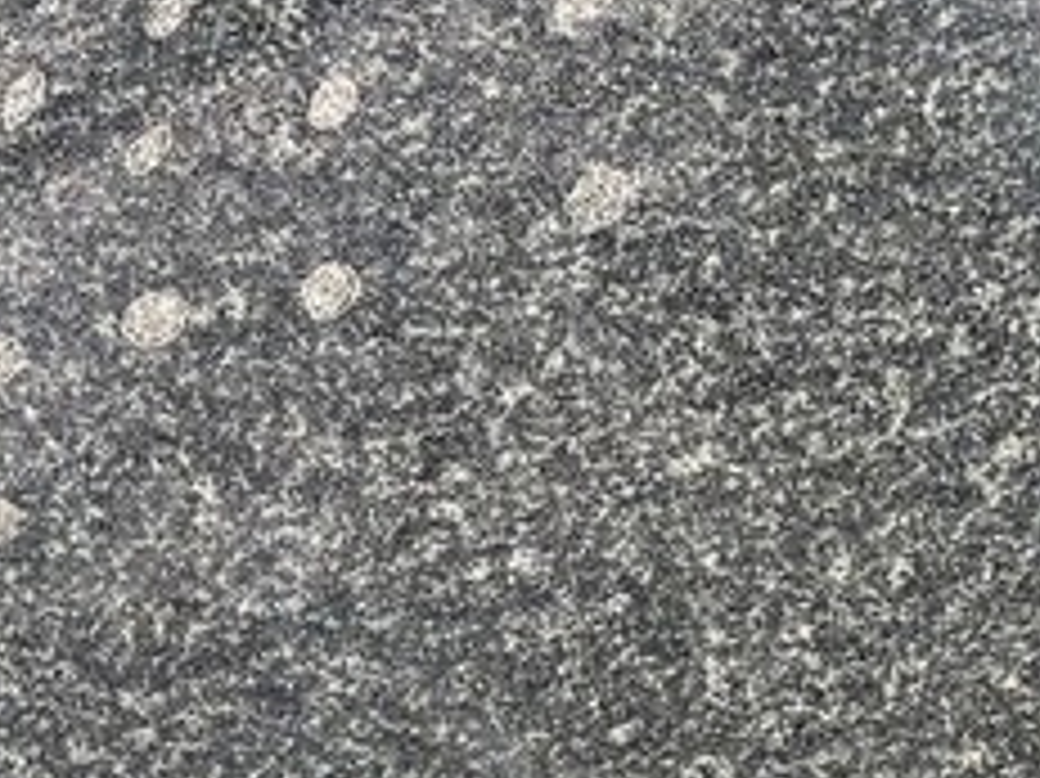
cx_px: 0
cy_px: 1039
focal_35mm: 90
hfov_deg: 21.0
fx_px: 2703
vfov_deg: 15.5
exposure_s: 1/738
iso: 32
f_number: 1.8
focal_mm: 4.25
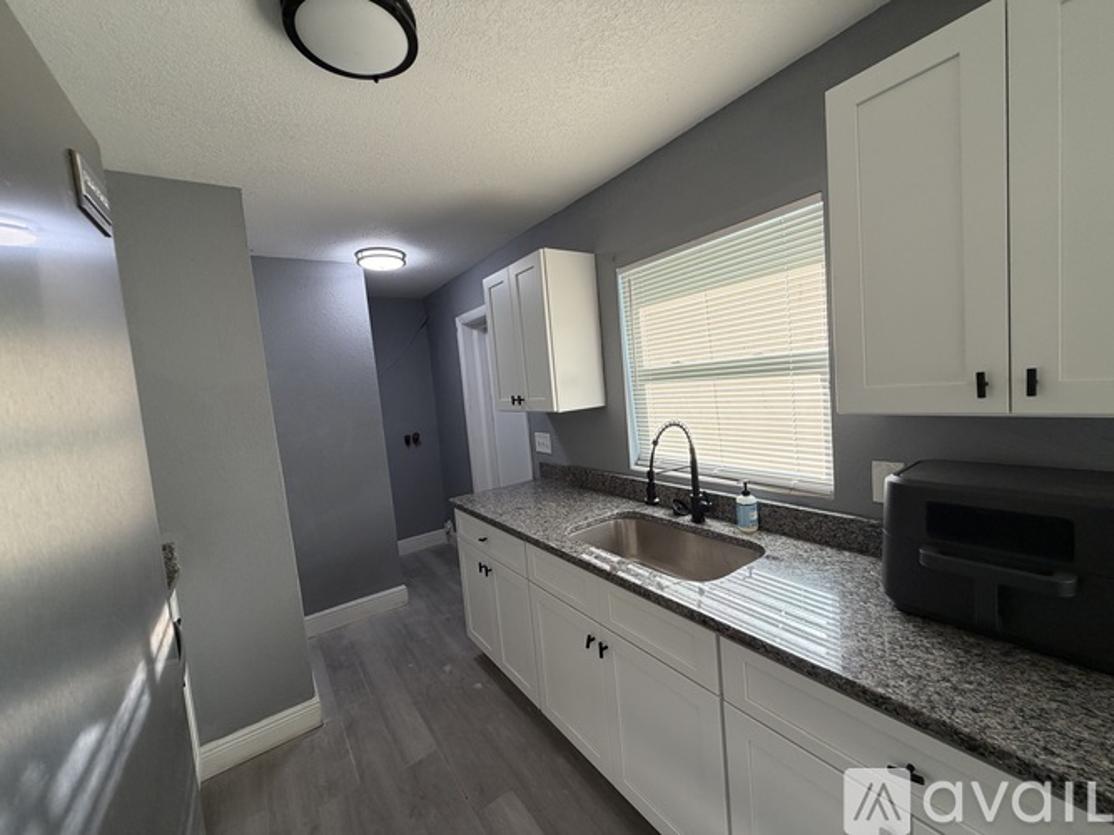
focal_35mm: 14
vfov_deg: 85.7
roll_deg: +5.4
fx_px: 450
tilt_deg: -4.0
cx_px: 557
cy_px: 418
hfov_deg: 102.1
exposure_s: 1/120
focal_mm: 2.22
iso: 125
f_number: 2.2
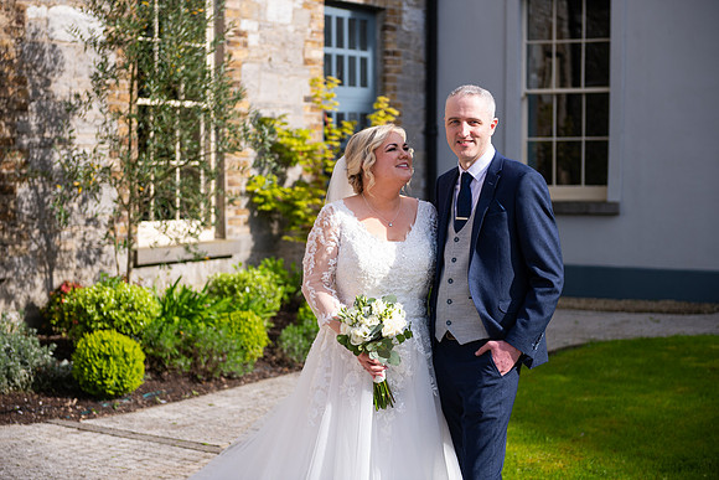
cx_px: 360
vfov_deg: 20.6
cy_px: 240
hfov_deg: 30.5
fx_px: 1318
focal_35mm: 66
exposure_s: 1/500
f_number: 3.5
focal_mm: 66
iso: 80
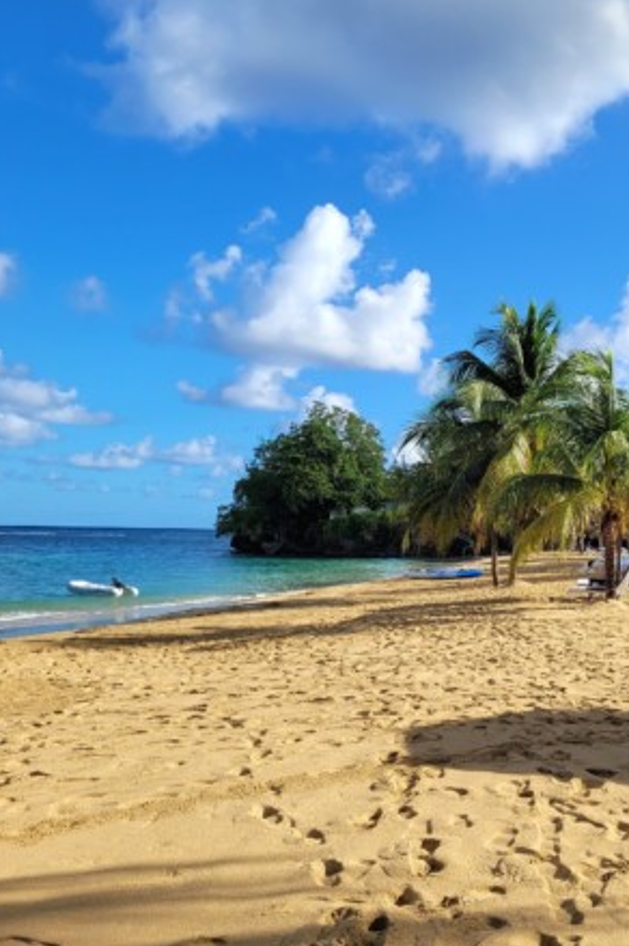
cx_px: 584
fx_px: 971
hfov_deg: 33.7
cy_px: 478
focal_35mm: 37
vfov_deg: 51.9
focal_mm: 5.4
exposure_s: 1/2500
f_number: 1.8
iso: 40
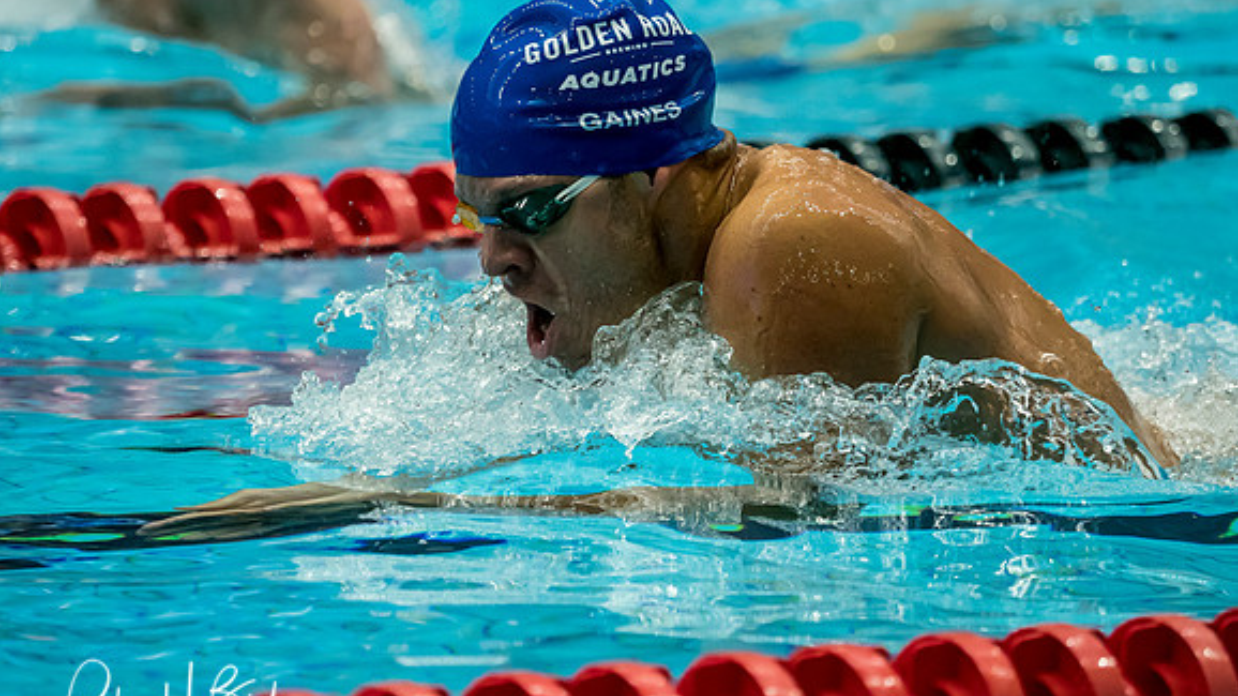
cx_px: 592
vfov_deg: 3.3
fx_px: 12112
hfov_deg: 5.9
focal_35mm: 369
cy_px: 324
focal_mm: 150
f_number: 2.8
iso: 2500
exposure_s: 1/1000
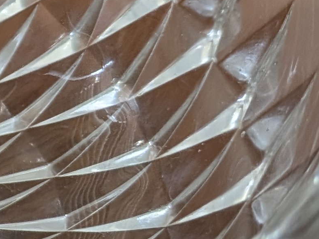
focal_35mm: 123
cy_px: 231
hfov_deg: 13.3
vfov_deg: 11.9
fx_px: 1133
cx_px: -355
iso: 118
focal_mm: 4.53
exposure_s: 1/100
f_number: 1.7
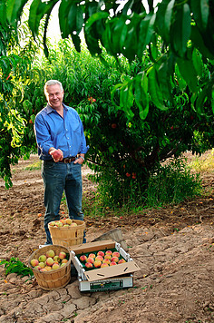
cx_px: 88
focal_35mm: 43
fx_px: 385
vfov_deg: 45.4
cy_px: 181
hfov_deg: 31.0
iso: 400
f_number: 6.3
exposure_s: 1/80
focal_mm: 34
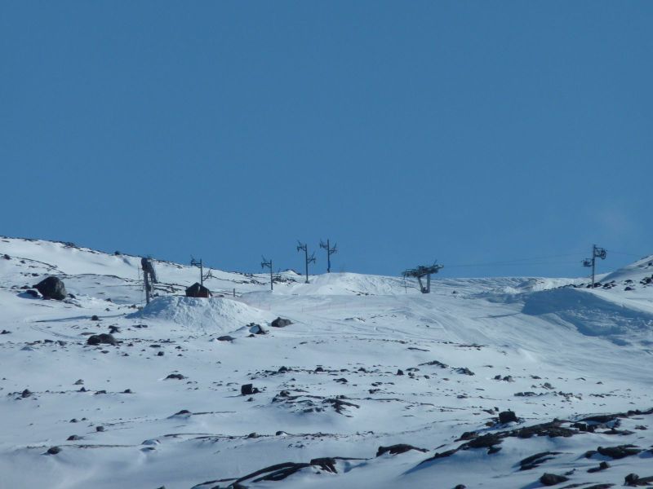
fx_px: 5659
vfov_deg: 5.0
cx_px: 326
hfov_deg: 6.6
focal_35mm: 300
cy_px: 244
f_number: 6.3
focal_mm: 49.2
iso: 80
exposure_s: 1/1300
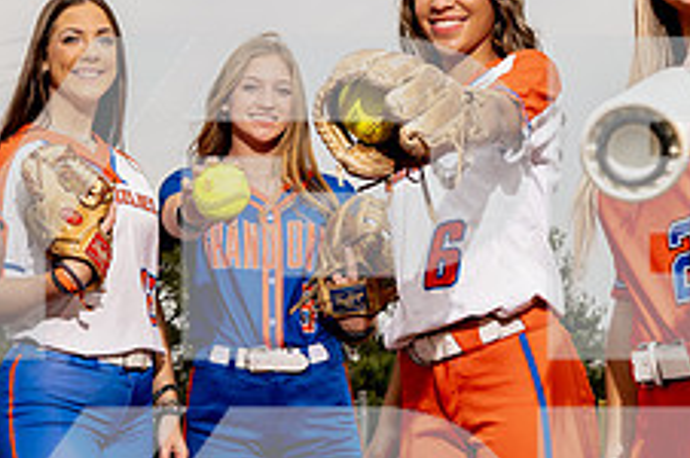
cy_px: 200
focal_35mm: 90
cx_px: 122
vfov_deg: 15.1
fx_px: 1723
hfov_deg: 22.3
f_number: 8
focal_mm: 35
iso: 125
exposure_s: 1/250
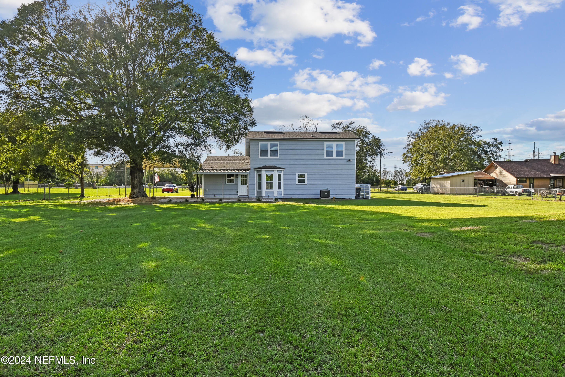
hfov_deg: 81.2
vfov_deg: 59.5
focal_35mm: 21
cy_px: 188
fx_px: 330
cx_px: 282
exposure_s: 1/320
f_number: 7.1
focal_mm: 14
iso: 100
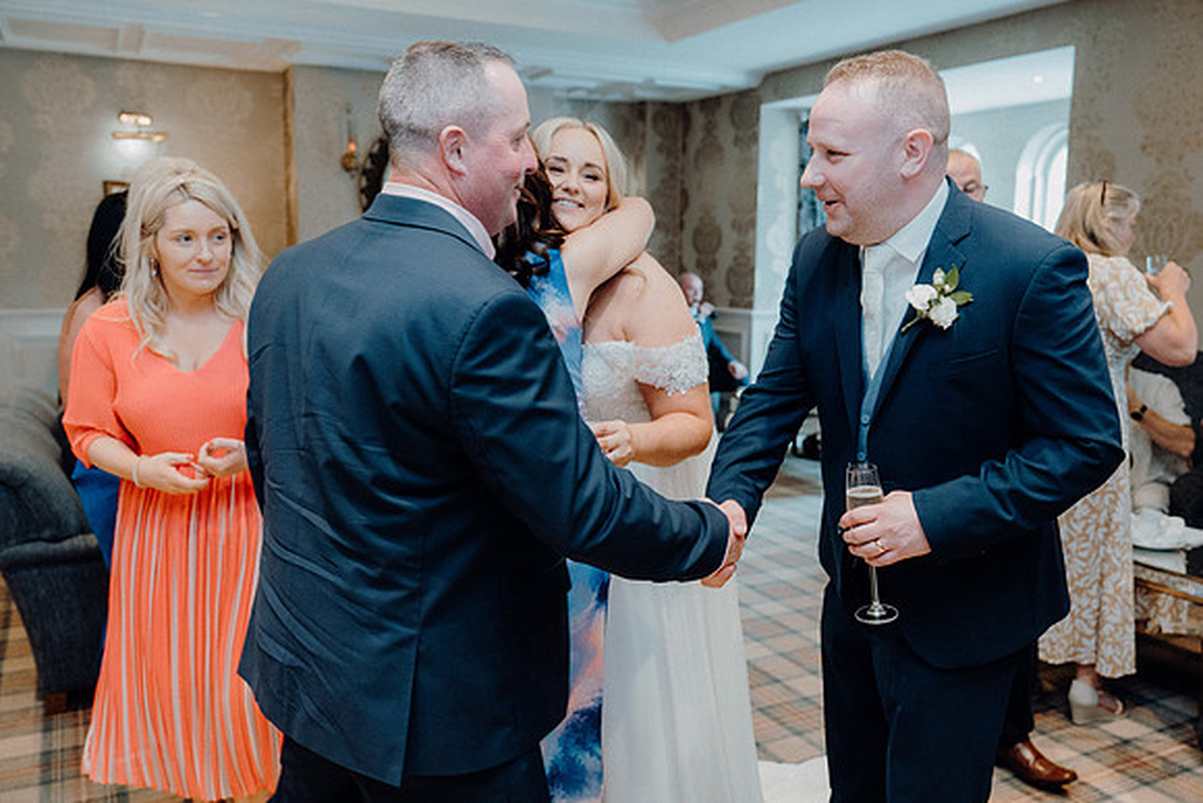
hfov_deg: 60.3
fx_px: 1036
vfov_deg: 42.3
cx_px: 602
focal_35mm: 31
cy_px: 402
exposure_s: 1/160
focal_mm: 31
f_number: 3.5
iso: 2500
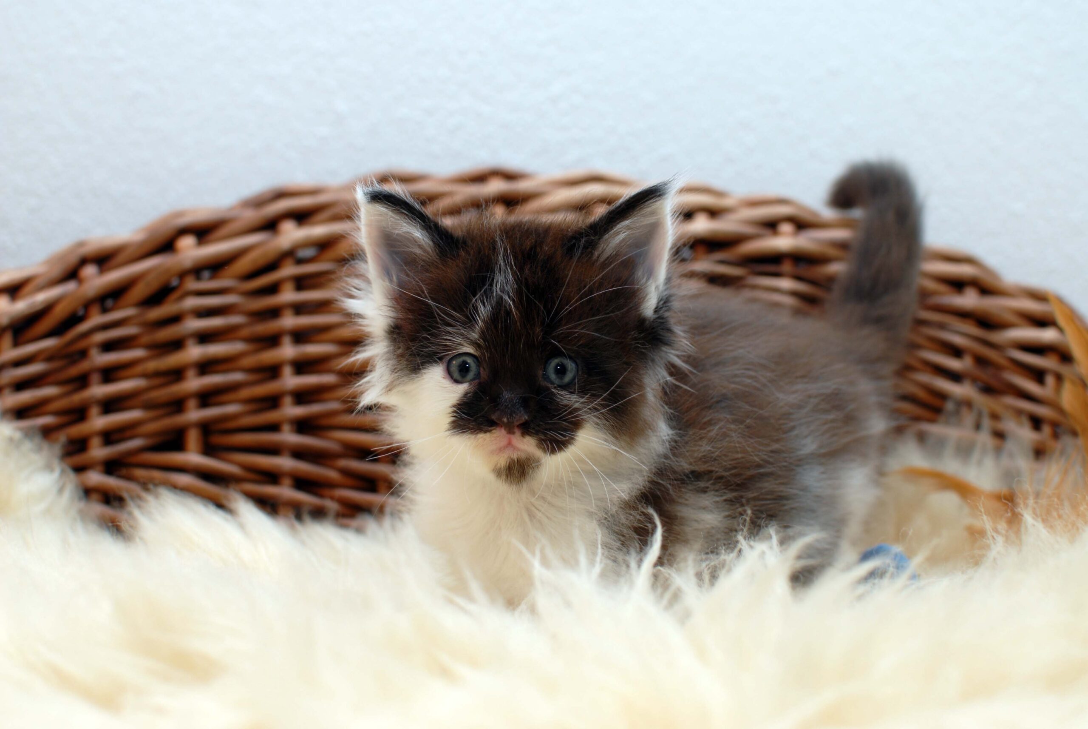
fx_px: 1589
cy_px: 364
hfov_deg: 37.8
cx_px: 544
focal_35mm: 52
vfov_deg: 25.8
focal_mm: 35
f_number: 4
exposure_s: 1/60
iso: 100
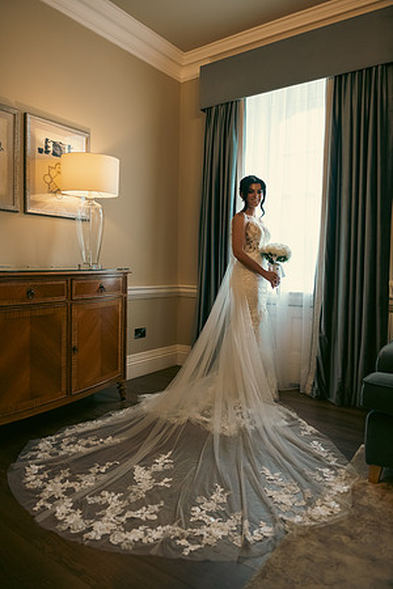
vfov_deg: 69.4
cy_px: 294
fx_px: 426
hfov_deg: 49.6
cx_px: 196
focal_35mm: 26
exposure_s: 1/160
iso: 800
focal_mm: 26
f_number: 3.5
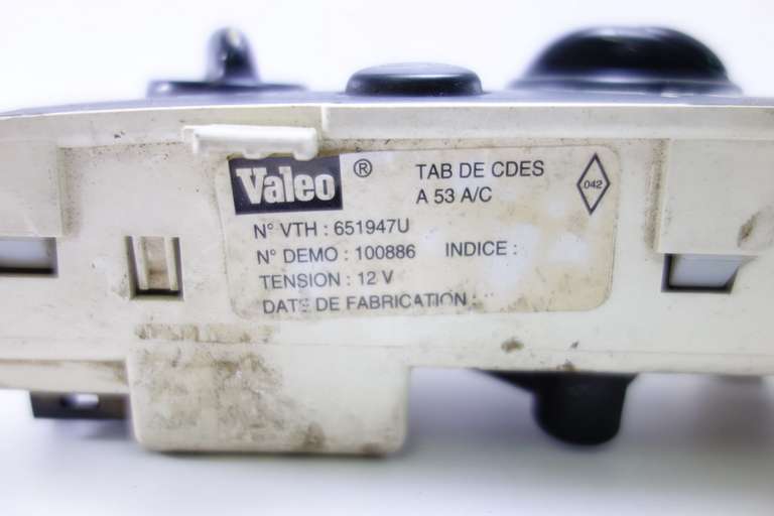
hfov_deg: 65.5
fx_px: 602
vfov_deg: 46.4
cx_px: 387
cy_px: 258
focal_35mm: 28
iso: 125
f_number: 1.8
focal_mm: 10.4
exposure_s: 1/80
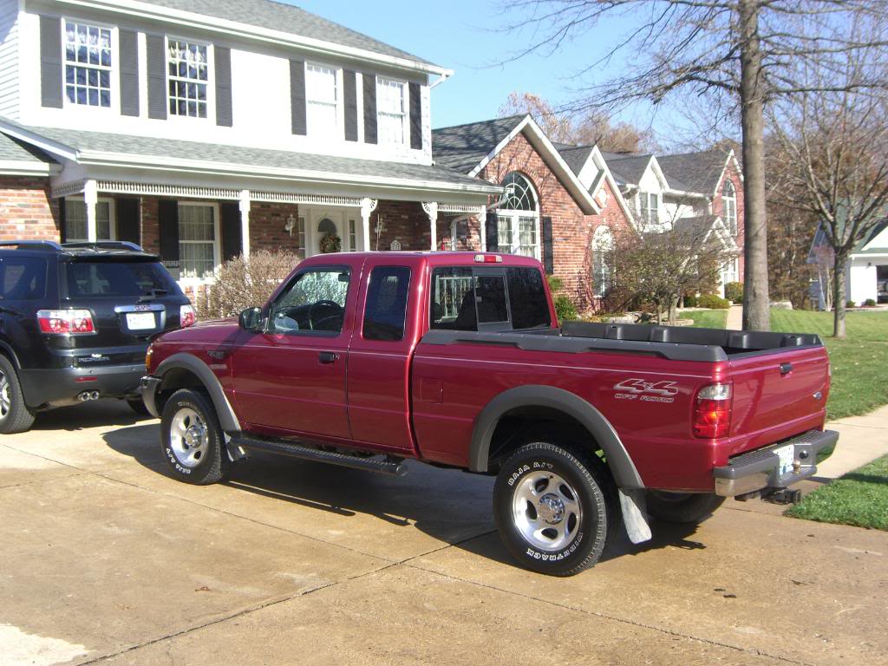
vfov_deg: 37.7
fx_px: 975
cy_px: 333
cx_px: 444
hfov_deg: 49.0
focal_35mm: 38
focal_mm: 7.9
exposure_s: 1/320
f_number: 4
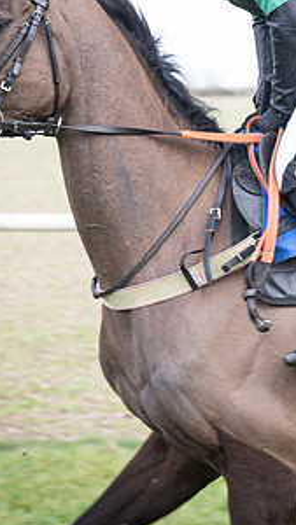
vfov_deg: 8.7
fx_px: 3457
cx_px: 285
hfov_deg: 4.9
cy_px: 140
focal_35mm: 248
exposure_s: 1/320
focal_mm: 70
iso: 200
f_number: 4
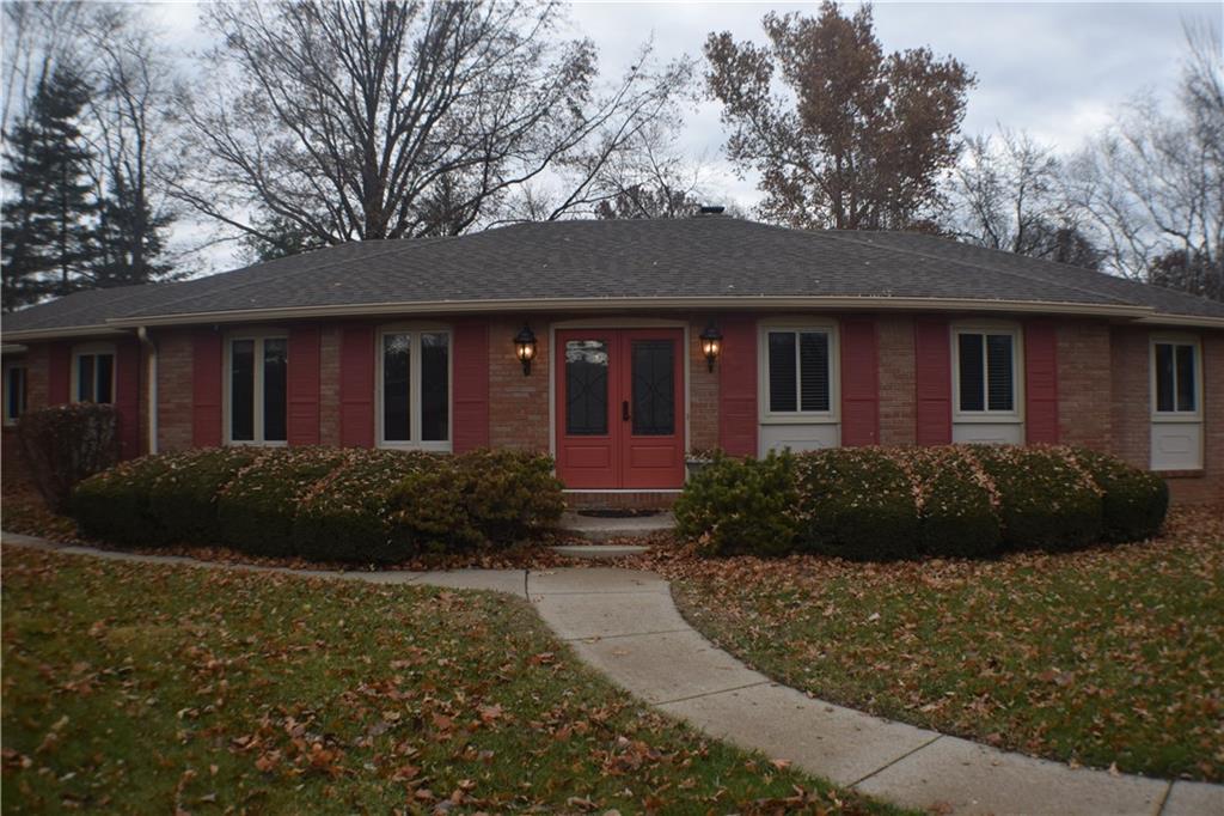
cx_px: 612
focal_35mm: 36
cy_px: 408
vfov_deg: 36.8
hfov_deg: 53.1
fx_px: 1224
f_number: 4
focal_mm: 24
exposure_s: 1/1000
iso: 450
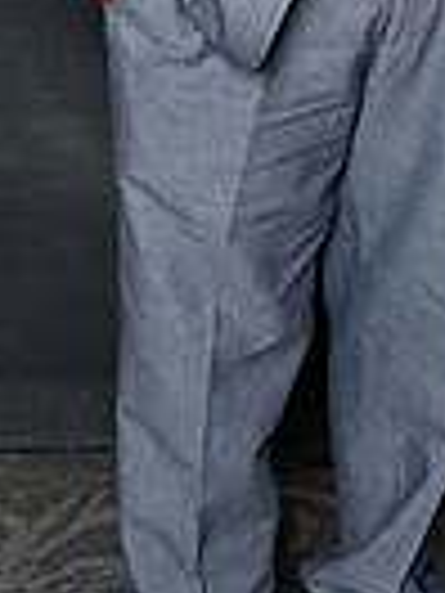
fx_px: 3610
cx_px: 526
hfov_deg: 7.0
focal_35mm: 211
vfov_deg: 9.1
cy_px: -395
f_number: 11
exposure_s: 1/125
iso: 1250
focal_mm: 43
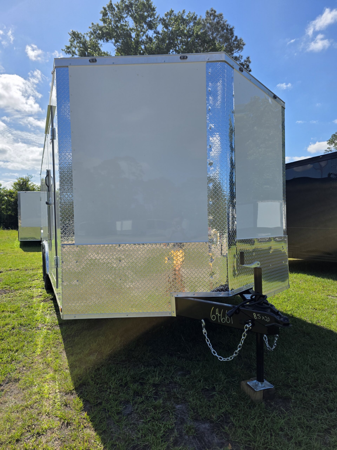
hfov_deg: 58.9
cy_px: 225
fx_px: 299
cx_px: 168
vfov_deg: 73.9
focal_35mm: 23
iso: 80
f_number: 1.7
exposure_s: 1/7626
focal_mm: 6.3
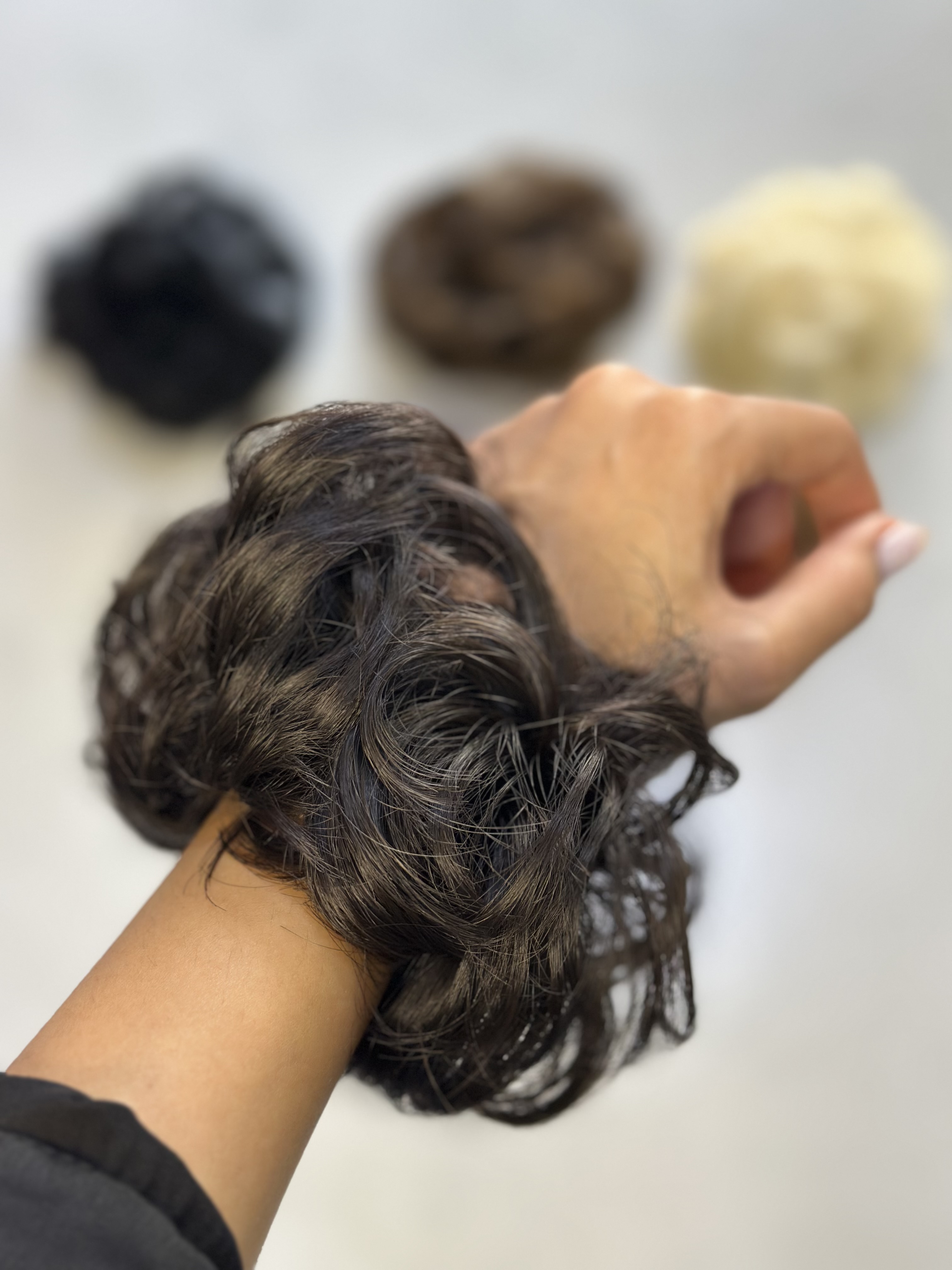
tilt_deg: -67.1
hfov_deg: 30.3
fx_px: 1760
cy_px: 635
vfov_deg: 39.7
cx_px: 476
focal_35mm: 48
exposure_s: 1/100
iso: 160
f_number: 1.78
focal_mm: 6.86
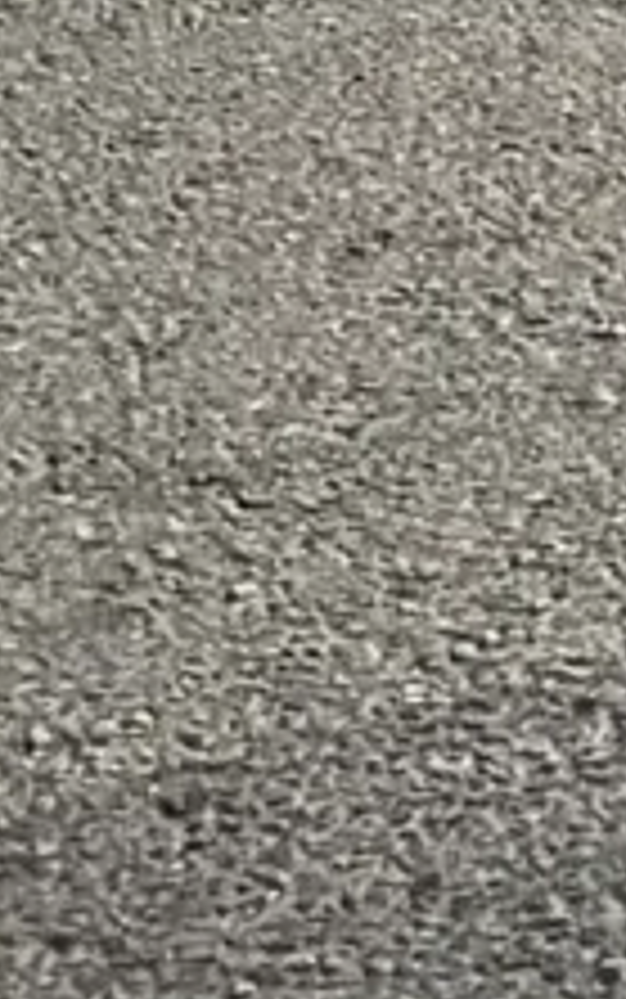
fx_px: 4444
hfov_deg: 6.8
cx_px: 2256
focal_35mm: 163
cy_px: -1226
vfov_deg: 11.2
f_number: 1.6
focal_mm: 5.1
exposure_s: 1/33
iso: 500
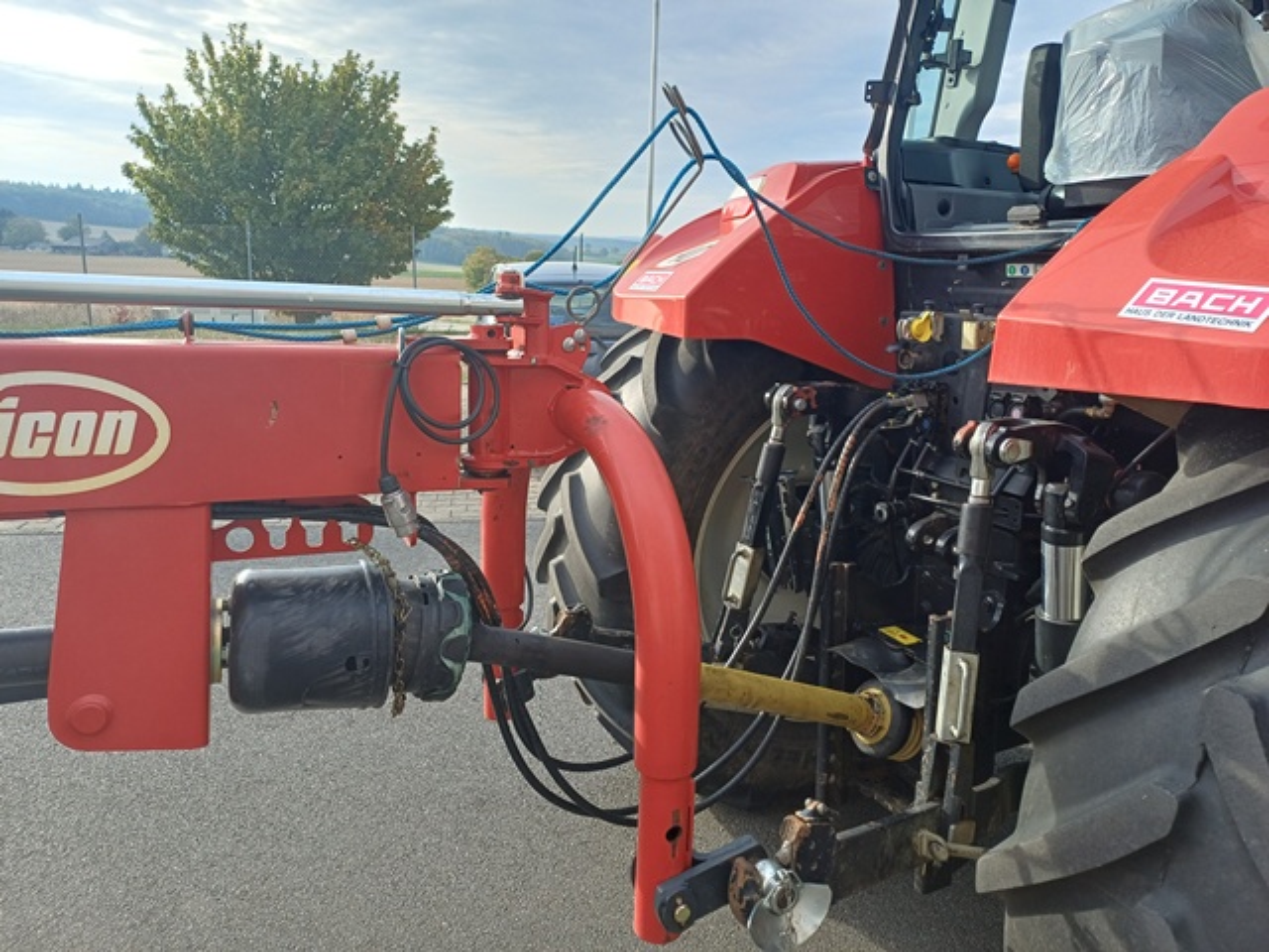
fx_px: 916
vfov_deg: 54.9
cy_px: 476
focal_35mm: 25
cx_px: 634
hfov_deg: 69.4
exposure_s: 1/240
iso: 50
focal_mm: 4.65
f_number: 1.8
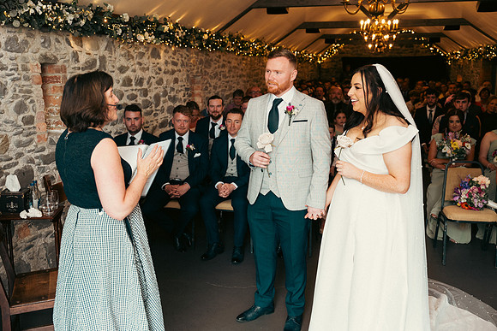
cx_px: 248
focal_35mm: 37
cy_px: 166
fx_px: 511
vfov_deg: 36.0
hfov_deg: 51.9
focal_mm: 37
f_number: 3.5
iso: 800
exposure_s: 1/160
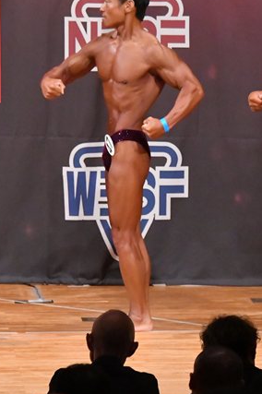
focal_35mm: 463
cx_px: 152
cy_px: 169
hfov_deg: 3.0
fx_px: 5062
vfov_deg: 4.5
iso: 12800
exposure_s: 1/400
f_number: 5.6
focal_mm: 170
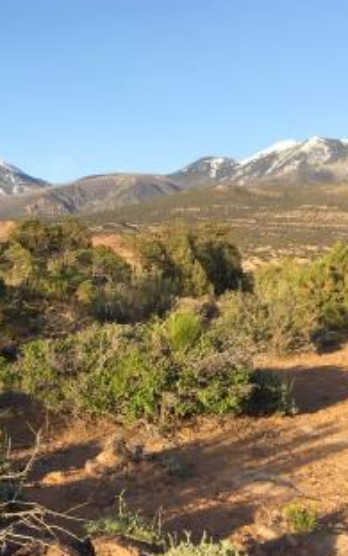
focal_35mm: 63
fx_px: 956
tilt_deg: -5.5
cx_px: -146
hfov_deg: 18.6
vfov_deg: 32.2
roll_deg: -0.3
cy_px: 376
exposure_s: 1/618
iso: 32
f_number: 2.2
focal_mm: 4.15
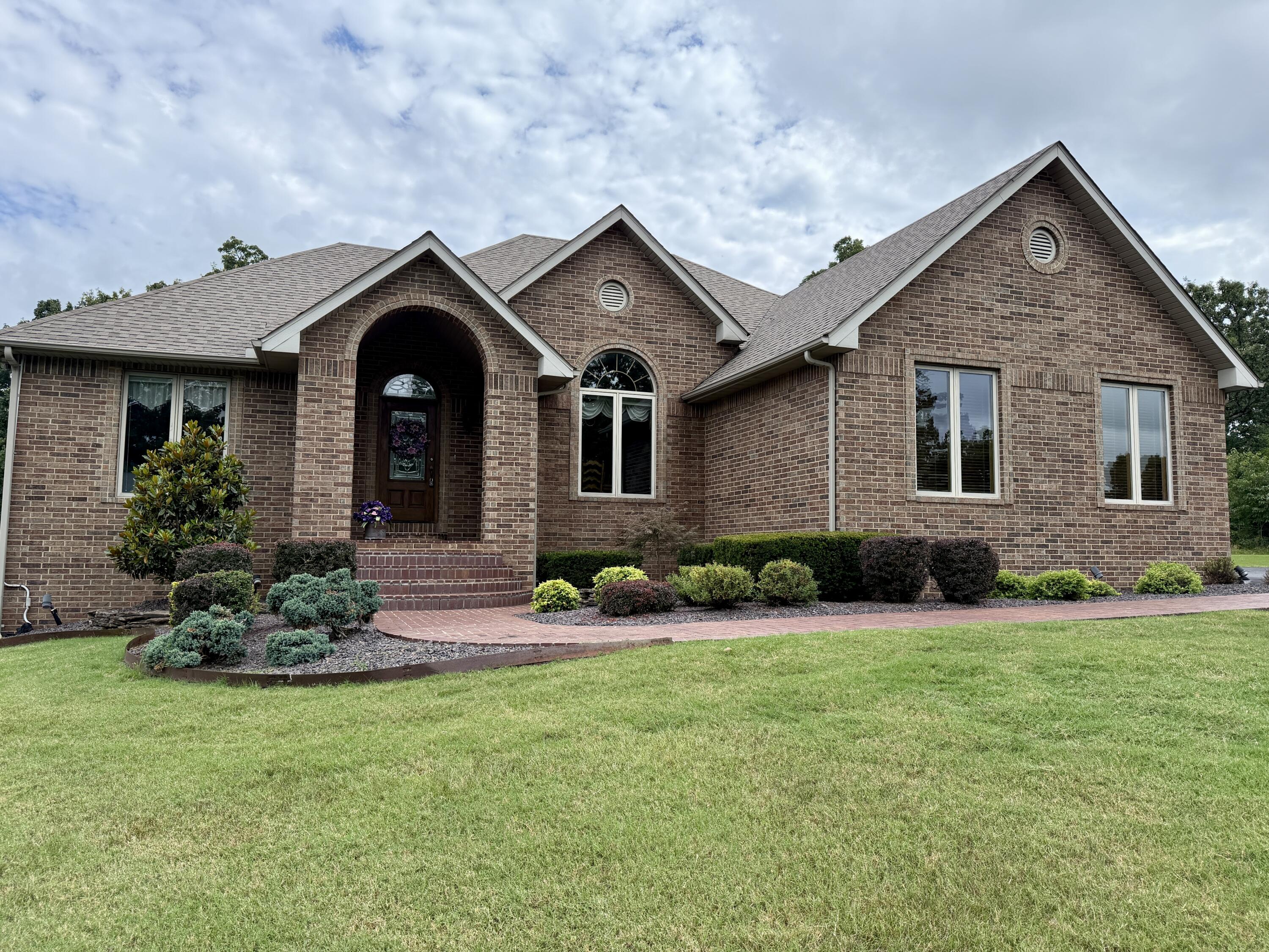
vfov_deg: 56.8
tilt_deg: +5.1
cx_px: 634
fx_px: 880
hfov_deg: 71.6
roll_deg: +0.0
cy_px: 476
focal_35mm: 24
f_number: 1.78
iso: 100
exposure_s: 1/2907
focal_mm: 6.76
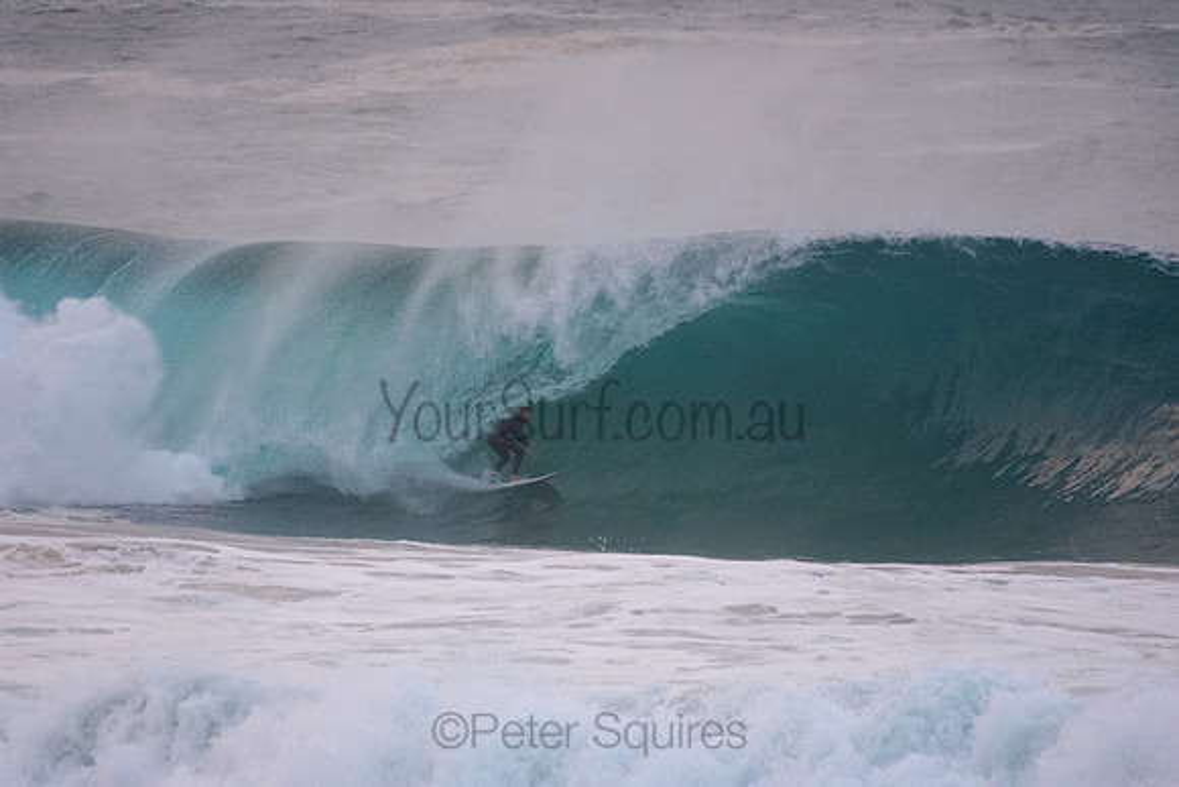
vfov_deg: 1.8
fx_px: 24567
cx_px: 590
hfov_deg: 2.7
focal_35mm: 750
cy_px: 394
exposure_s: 1/2000
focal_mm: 500
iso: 2200
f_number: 5.6
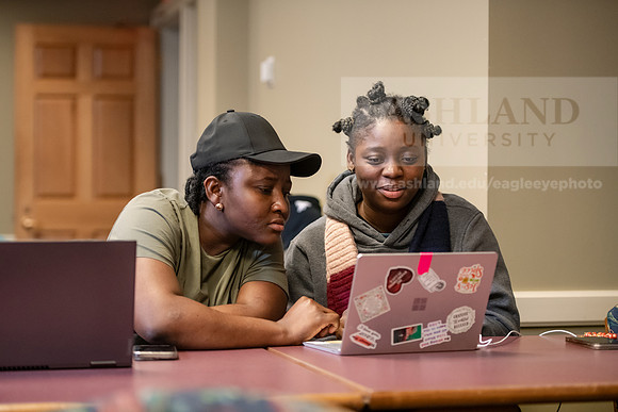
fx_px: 1459
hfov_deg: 23.9
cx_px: 309
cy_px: 206
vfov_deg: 16.1
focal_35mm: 85
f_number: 2.8
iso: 2500
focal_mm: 85
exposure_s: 1/200
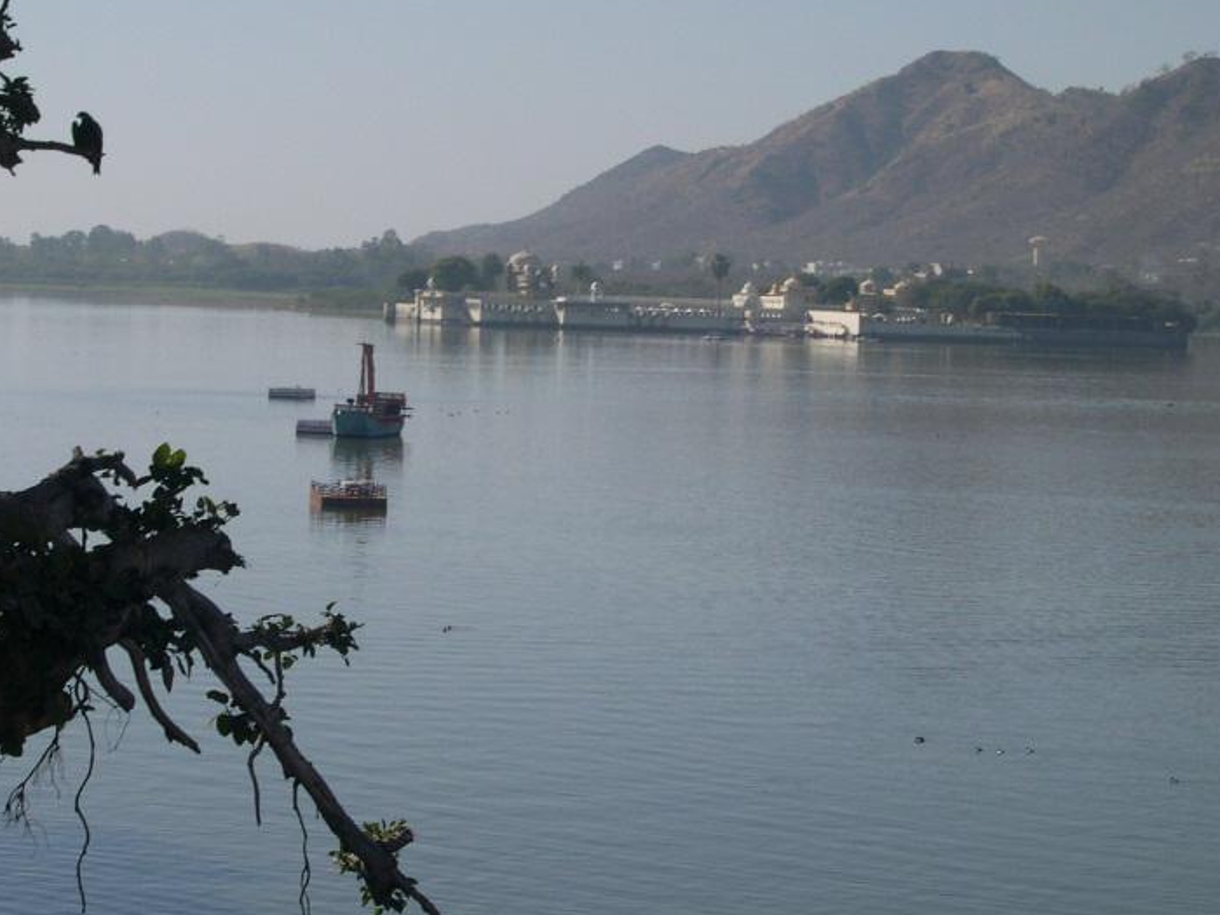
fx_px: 4229
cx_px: 493
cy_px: 430
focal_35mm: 120
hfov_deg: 16.4
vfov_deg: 12.3
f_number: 11.2
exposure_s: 1/174
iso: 100
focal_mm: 17.4
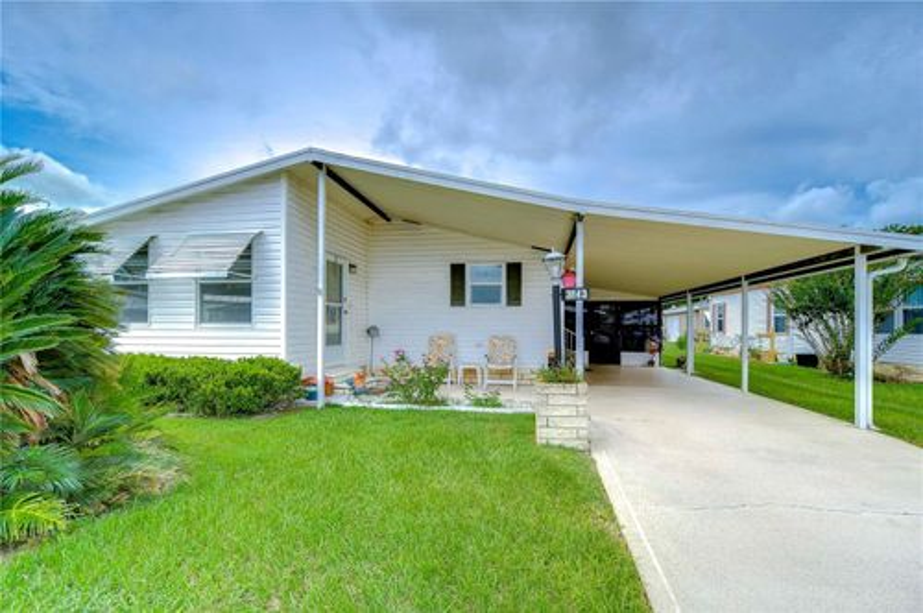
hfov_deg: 100.5
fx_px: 384
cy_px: 306
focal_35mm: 15
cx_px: 462
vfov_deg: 77.2
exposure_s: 1/2500
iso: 100
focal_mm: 10
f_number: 3.5
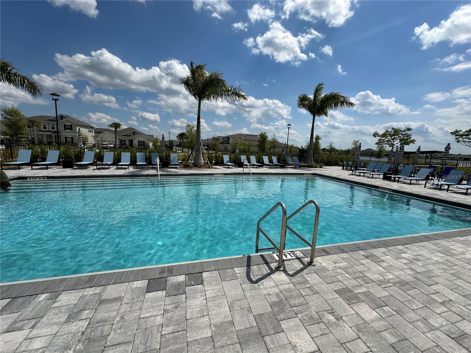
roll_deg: -1.9
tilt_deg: -6.8
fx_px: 190
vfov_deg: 85.7
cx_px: 236
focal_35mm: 14
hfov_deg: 102.1
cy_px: 176
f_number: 2.2
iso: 50
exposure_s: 1/4831
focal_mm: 2.22
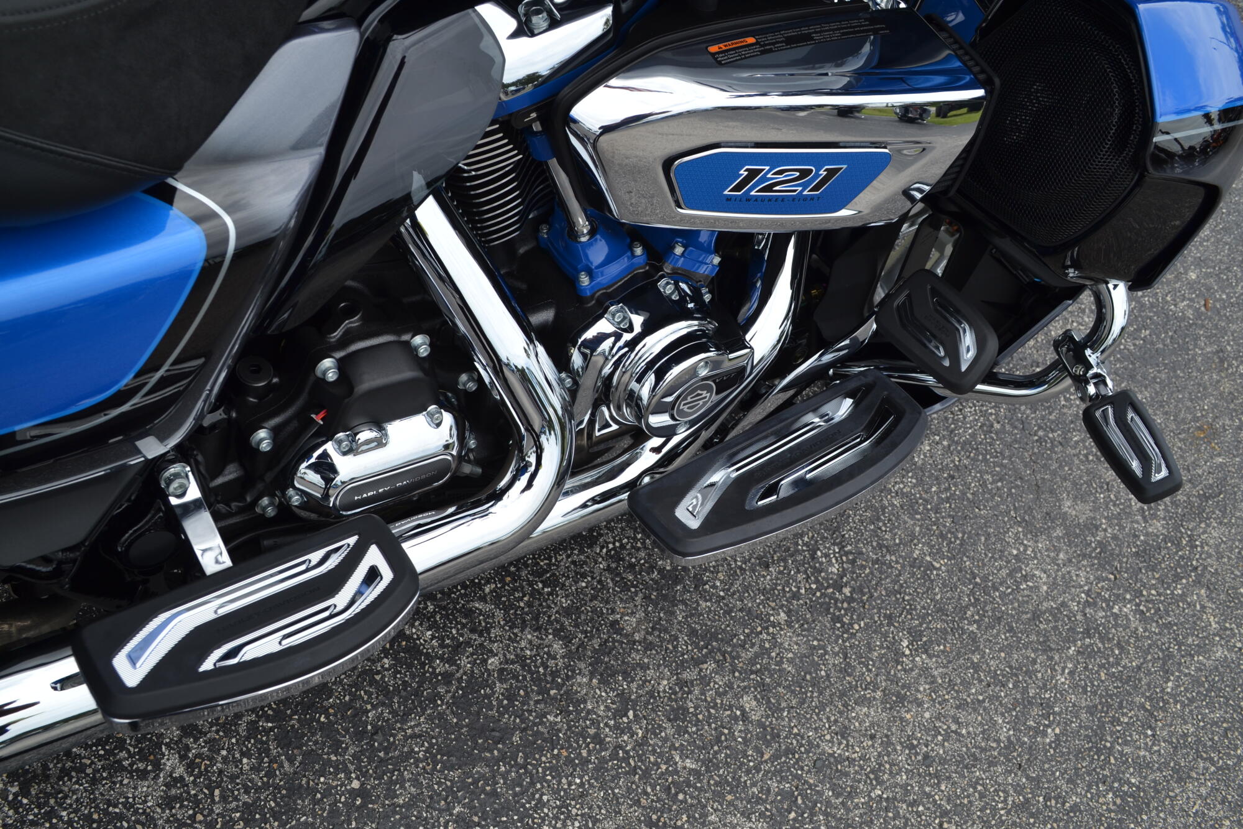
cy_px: 414
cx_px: 622
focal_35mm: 33
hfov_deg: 57.2
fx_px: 1139
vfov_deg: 40.0
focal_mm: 22
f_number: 7.1
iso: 100
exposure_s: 1/200
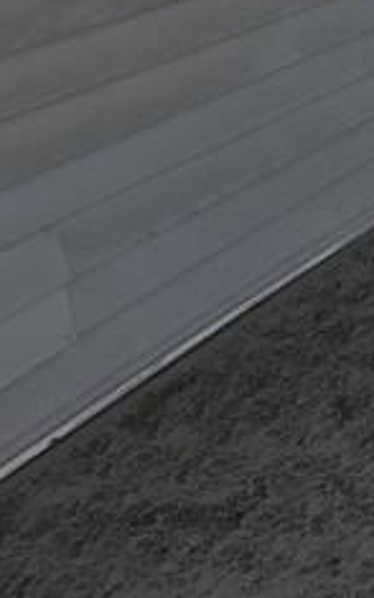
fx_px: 978
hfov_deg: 12.3
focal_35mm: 60
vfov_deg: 26.9
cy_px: -237
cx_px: 1053
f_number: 1.9
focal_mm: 2.2
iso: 40
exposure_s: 1/1425
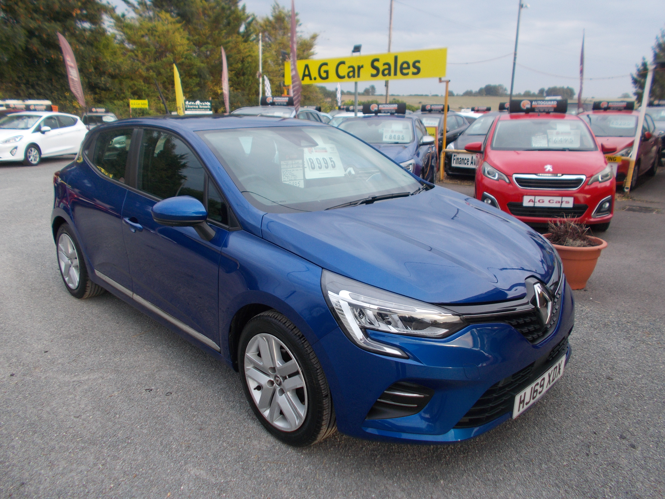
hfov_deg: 67.3
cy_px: 250
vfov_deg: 53.1
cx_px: 332
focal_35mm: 26
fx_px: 499
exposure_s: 1/80
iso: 80
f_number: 3.2
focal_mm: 4.6
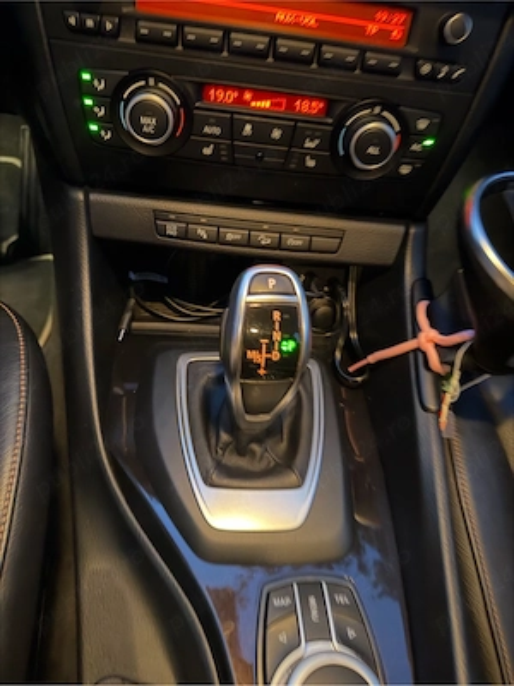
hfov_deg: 56.8
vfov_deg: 71.6
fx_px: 475
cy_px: 343
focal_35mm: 24
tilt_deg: -50.7
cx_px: 257
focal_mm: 6.76
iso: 1250
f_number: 1.78
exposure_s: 1/10
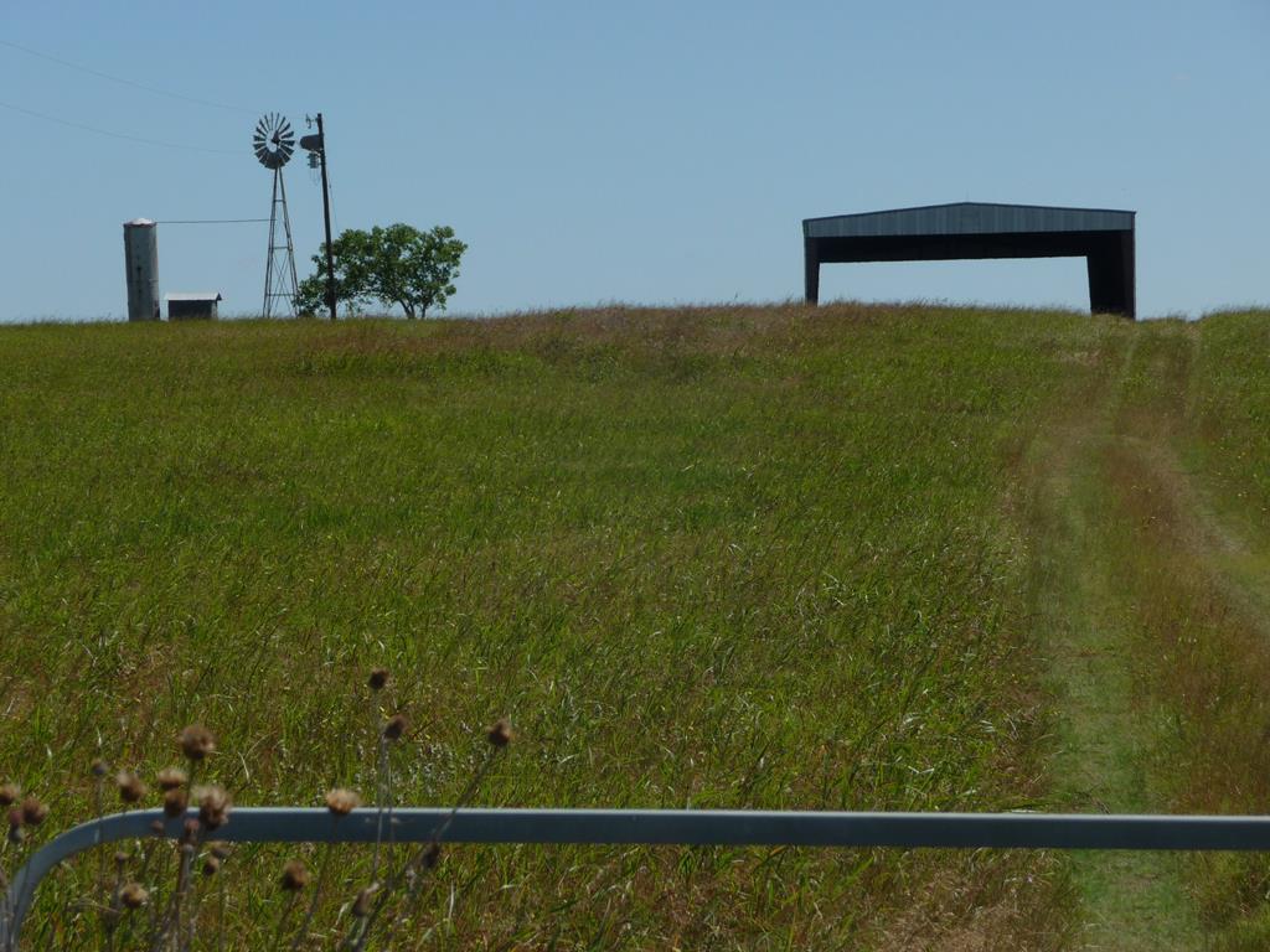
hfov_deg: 15.4
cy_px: 476
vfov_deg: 11.6
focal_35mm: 128
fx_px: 4696
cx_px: 635
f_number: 4.7
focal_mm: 21.8
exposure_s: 1/1000
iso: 100
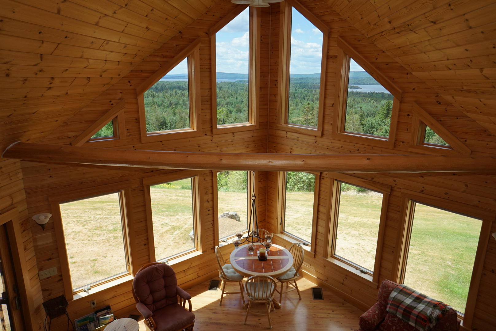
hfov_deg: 73.7
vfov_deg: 53.2
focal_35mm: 24
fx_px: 331
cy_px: 166
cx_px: 248
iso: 100
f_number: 8
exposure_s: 1/80
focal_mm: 16
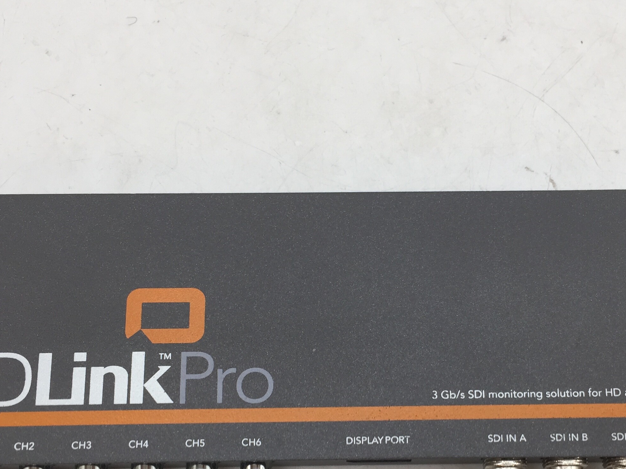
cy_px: 350
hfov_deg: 39.5
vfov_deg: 29.8
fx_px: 868
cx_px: 373
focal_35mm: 48
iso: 32
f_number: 2.2
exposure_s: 1/208
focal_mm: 4.15
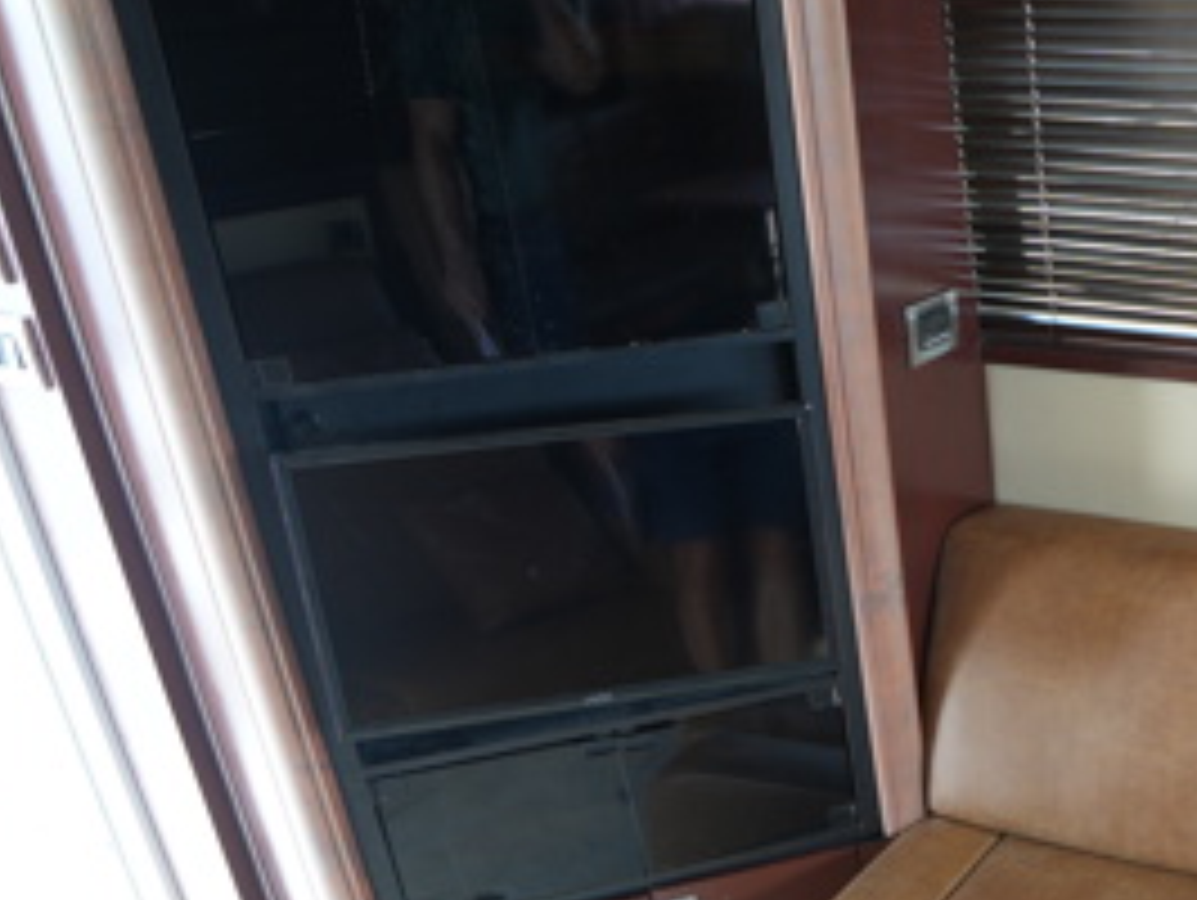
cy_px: 554
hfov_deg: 39.7
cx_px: 1292
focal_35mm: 39
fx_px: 1350
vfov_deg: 36.7
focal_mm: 12
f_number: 2.2
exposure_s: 1/40
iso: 100
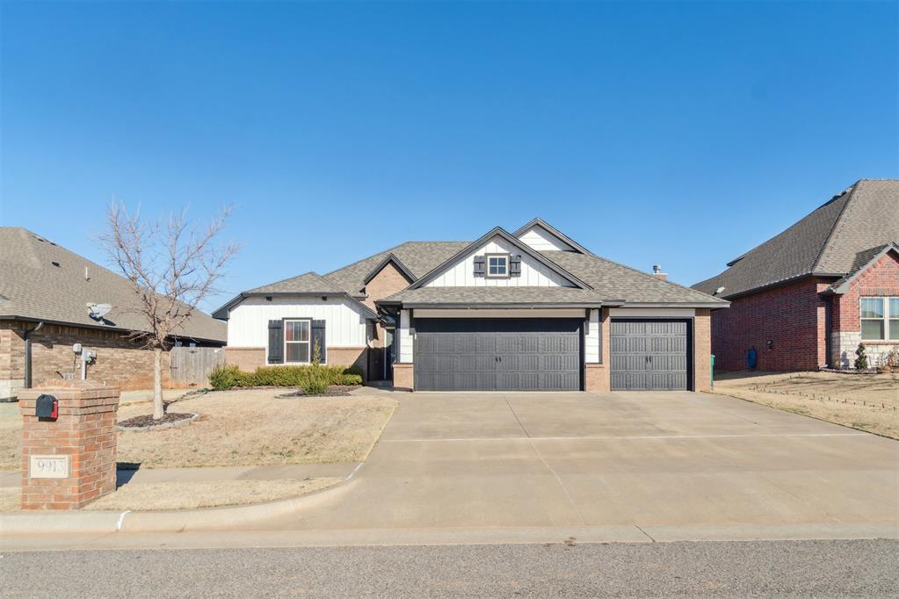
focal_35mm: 20
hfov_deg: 85.4
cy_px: 300
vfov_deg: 63.2
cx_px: 450
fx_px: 487
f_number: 8
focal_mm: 13
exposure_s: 1/500
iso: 100
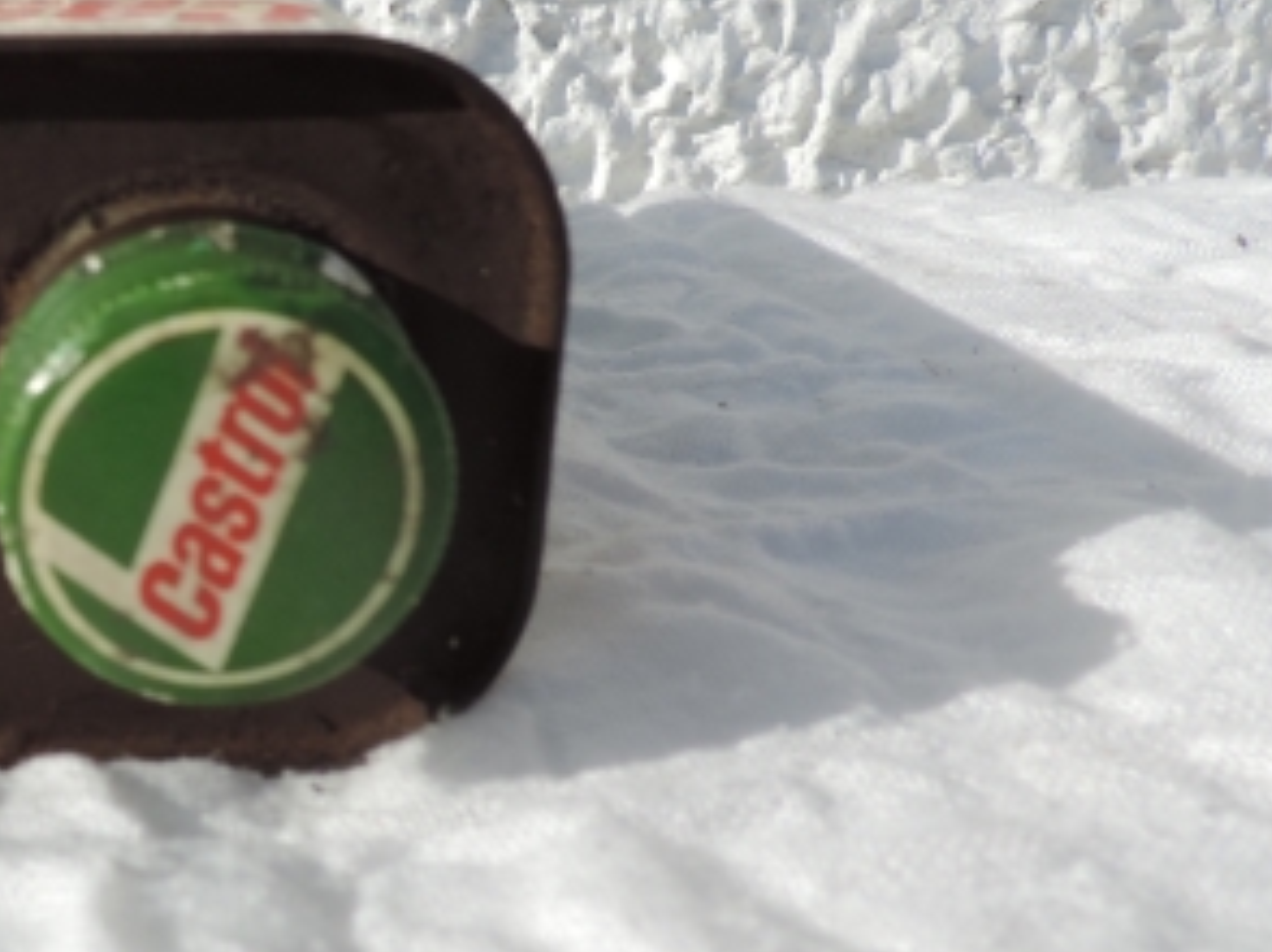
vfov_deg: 29.6
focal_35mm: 49
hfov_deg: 35.2
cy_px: 563
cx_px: -4
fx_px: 1799
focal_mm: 4.3
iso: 80
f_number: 3
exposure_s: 1/1000
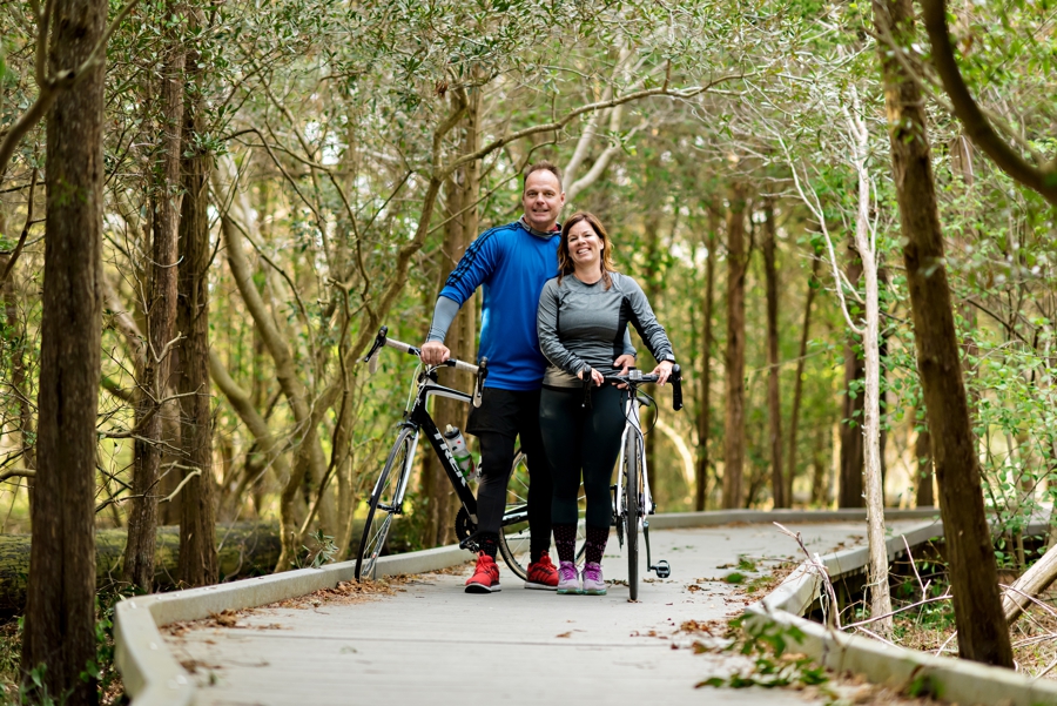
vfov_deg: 16.1
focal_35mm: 85
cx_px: 528
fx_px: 2497
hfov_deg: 23.9
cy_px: 353
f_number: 2
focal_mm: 85
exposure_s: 1/1000
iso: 800
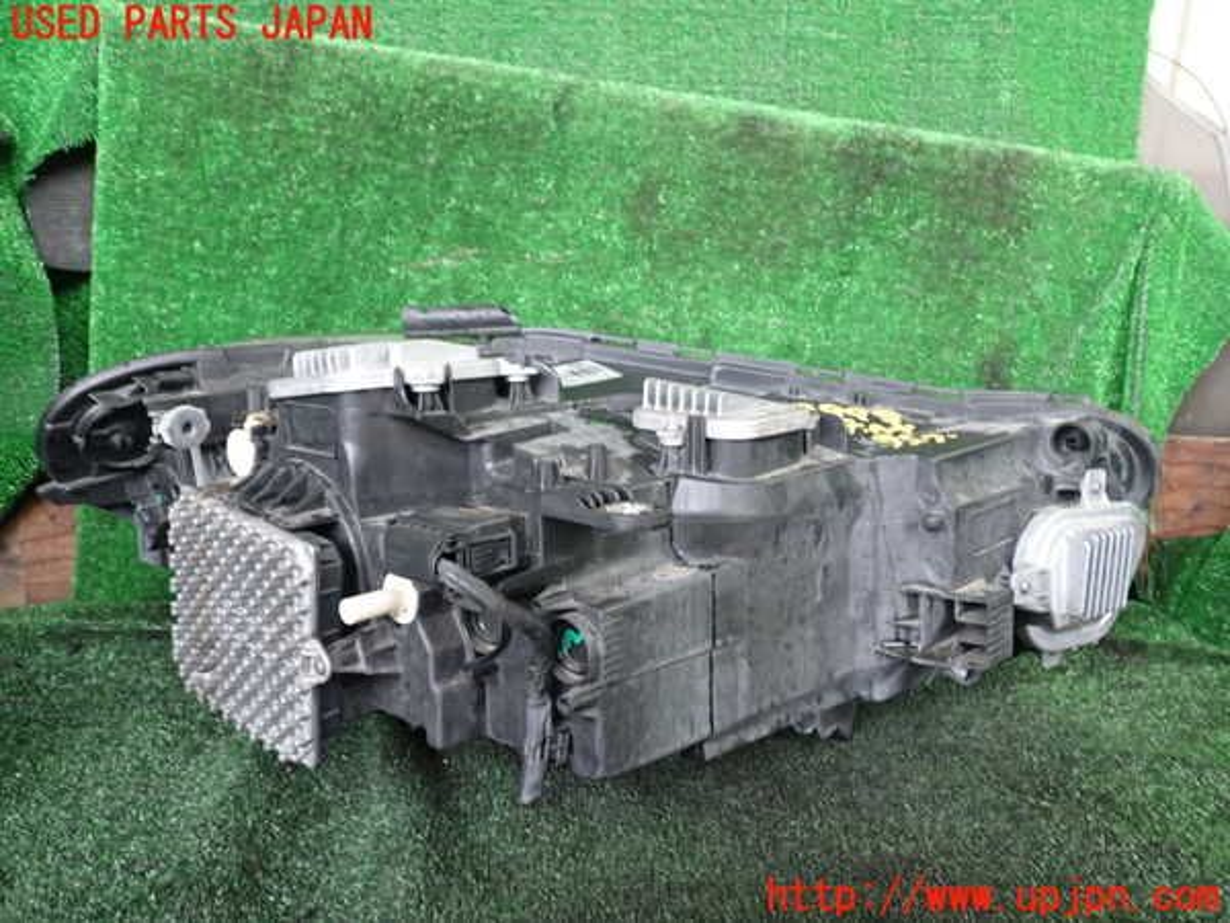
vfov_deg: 46.8
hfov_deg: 60.0
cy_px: 462
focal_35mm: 30
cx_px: 615
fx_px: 1066
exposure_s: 1/30
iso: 400
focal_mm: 5.4
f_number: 2.3
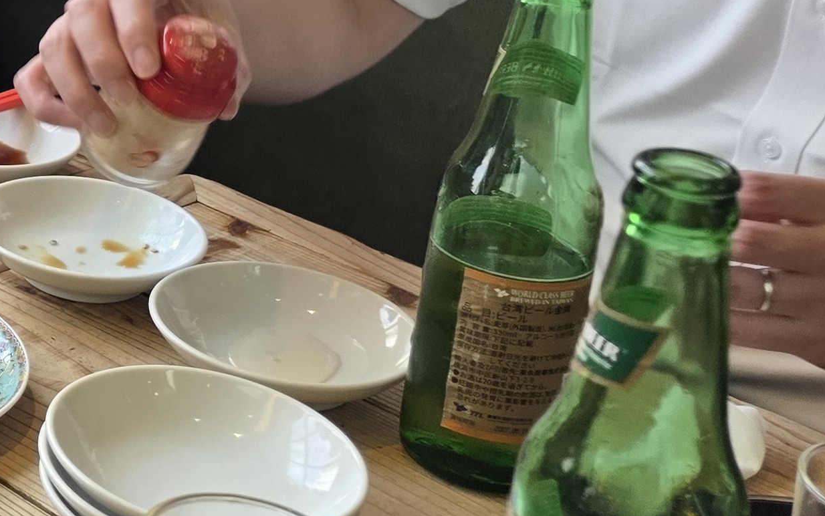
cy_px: -80
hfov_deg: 21.1
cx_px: -489
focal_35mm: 79
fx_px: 1777
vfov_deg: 16.0
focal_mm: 6.25
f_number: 1.7
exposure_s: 1/100
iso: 50
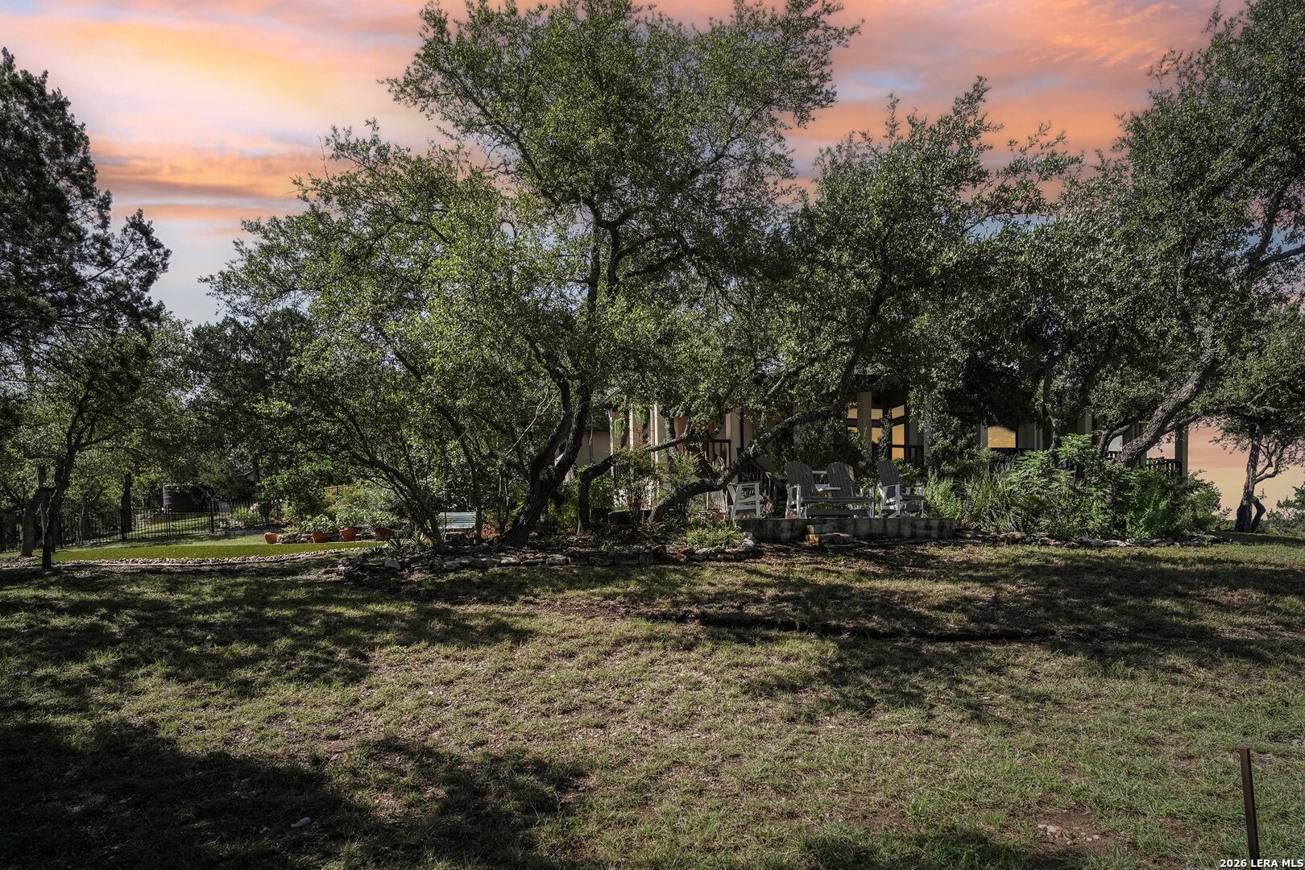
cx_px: 652
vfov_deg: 67.1
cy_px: 435
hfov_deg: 89.7
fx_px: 656
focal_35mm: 18
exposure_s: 1/500
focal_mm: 18.1
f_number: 8
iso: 400
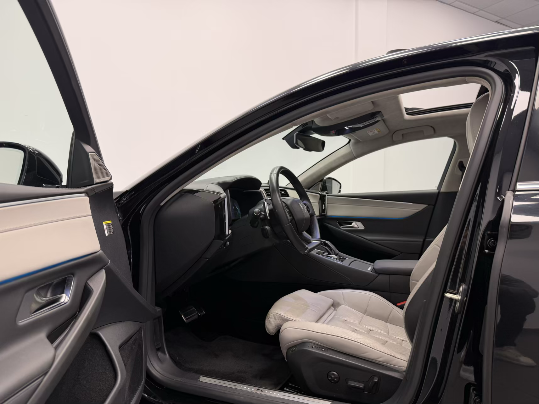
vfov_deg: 56.8
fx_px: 374
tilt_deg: -2.6
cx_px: 270
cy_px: 202
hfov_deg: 71.6
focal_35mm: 24
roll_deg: -0.1
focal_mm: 6.76
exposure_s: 1/100
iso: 100
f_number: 1.78
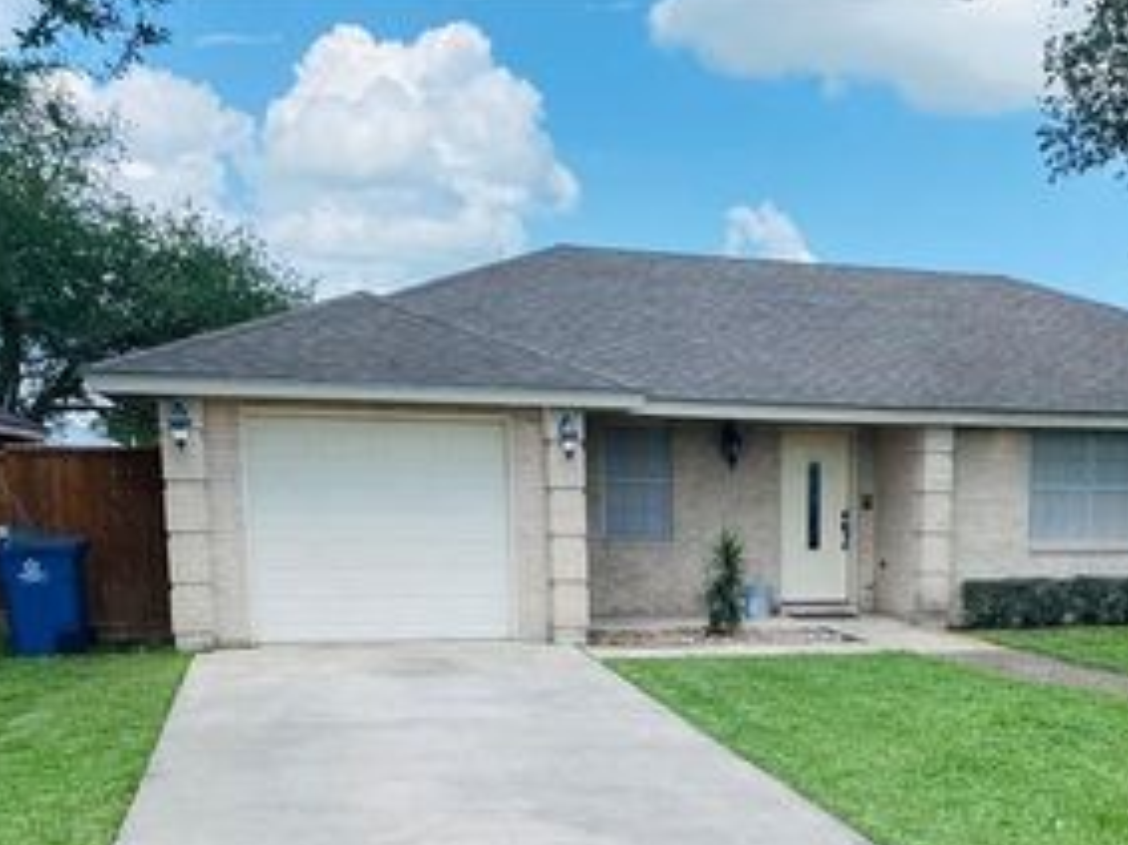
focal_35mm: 46
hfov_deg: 40.1
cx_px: 849
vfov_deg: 30.4
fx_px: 1498
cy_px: 731
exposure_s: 1/1484
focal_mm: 4.25
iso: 32
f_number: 1.8
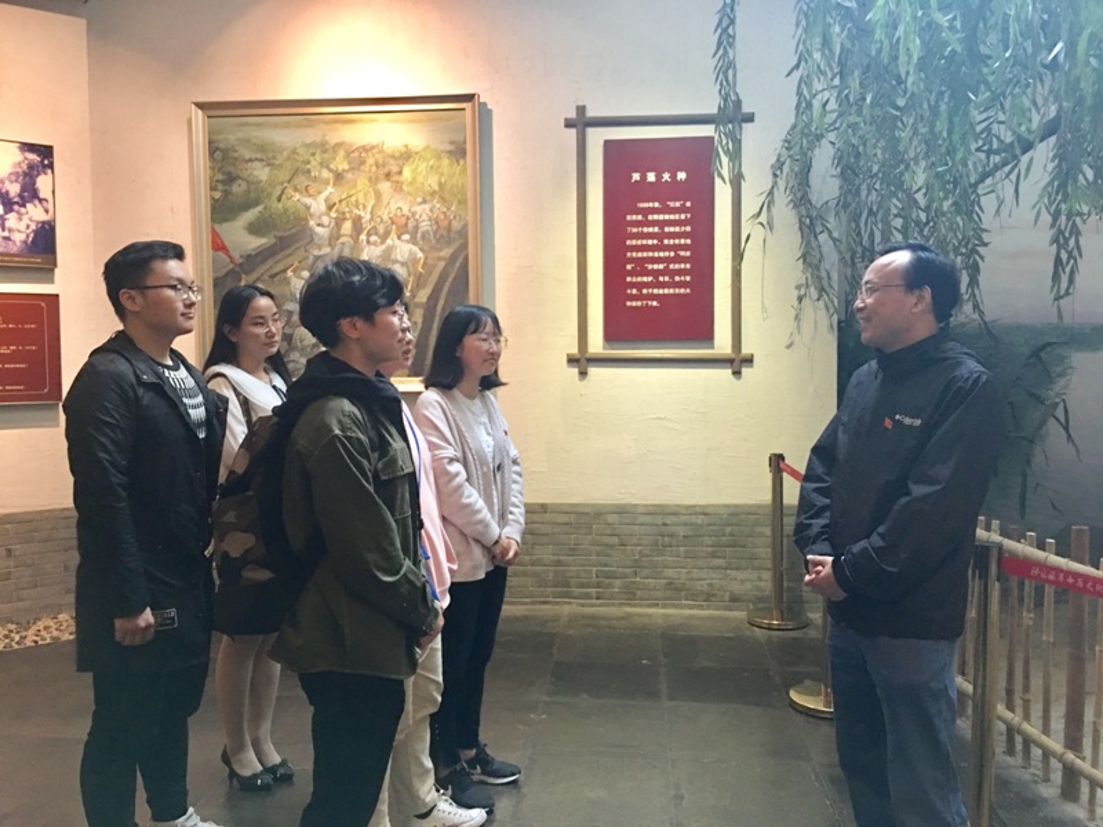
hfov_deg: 61.7
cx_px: 552
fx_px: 924
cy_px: 414
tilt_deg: -2.2
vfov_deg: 48.2
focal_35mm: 29
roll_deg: +0.8
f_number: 2.2
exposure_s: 1/8
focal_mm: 4.15
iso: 125
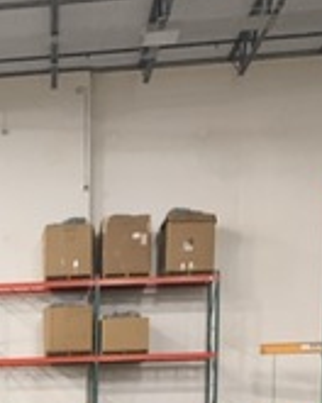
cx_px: -94
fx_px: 917
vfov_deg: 21.9
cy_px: 542
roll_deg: +2.1
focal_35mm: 77
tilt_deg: -5.1
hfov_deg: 18.5
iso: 320
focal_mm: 4.25
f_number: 1.8
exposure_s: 1/40
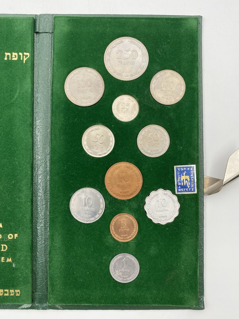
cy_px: 160
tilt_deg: -88.2
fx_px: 239
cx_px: 120
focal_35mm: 26
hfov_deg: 53.1
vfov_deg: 67.3
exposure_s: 1/160
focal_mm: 4.25
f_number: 1.8
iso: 32
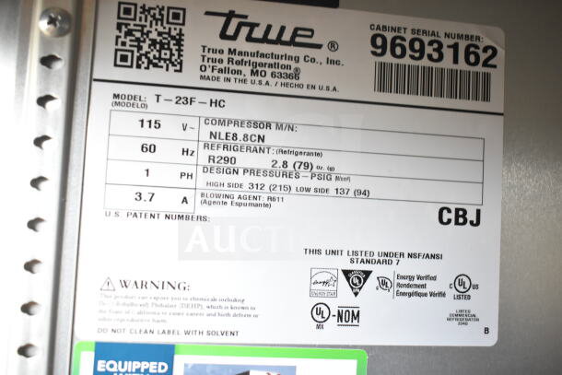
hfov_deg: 47.9
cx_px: 281
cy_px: 188
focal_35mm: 40
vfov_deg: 33.0
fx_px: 632
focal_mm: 27
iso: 1600
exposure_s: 1/50
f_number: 4
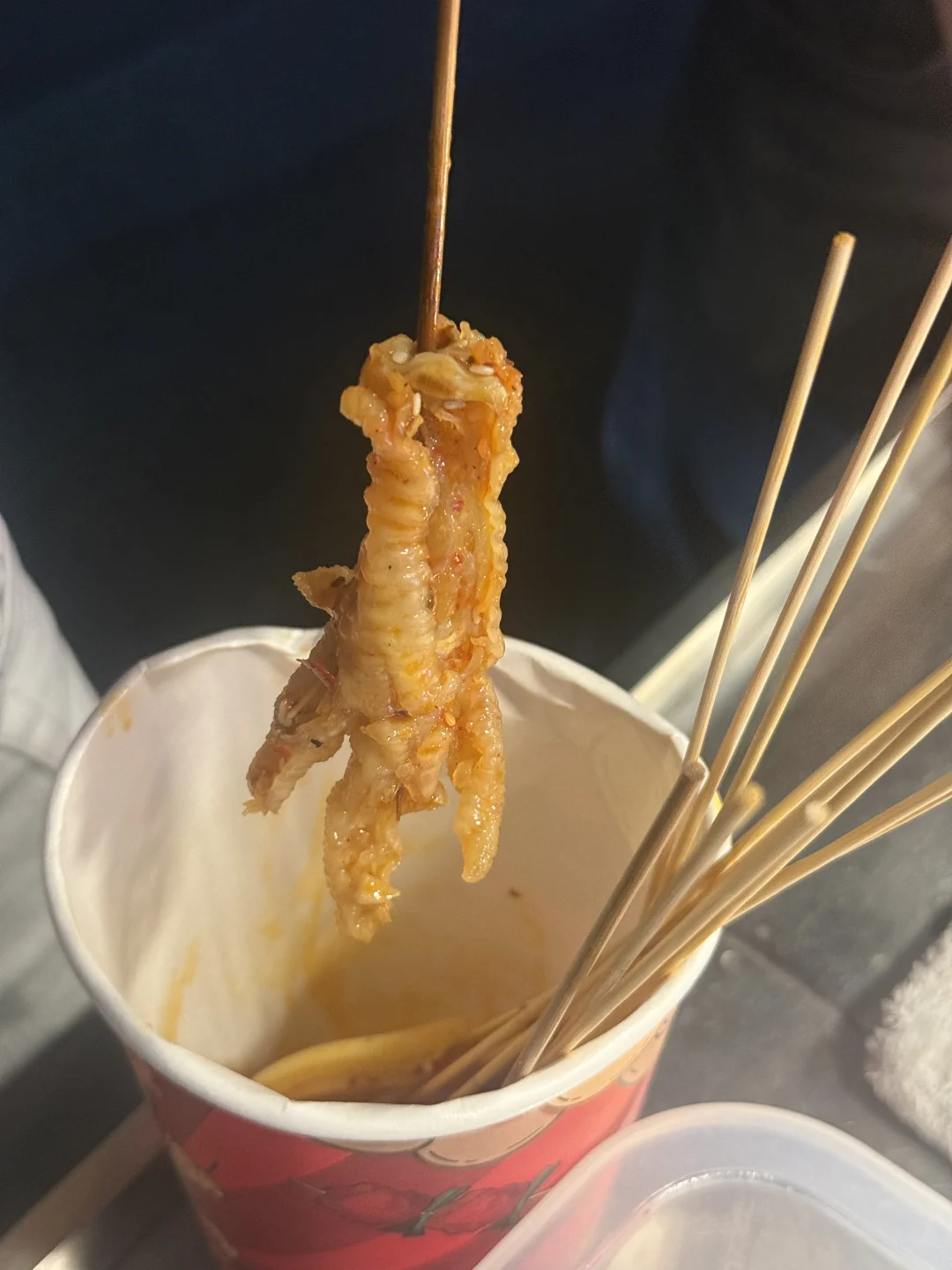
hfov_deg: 30.3
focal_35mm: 48
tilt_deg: -46.7
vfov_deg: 39.7
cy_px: 635
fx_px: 1760
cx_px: 476
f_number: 1.78
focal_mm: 6.76
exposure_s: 1/40
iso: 400
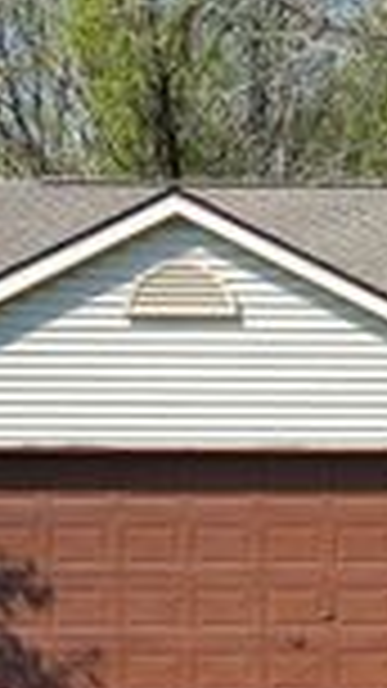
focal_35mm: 120
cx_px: 752
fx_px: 2190
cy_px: 456
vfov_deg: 17.8
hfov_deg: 9.5
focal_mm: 35
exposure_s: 1/160
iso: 125
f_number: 7.1
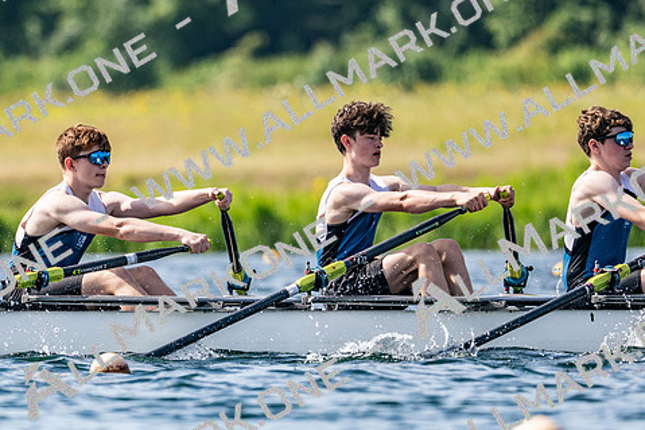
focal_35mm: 726
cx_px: 296
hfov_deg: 2.8
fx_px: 13002
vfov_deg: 1.9
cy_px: 213
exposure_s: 1/2500
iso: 250
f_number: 4.5
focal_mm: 400
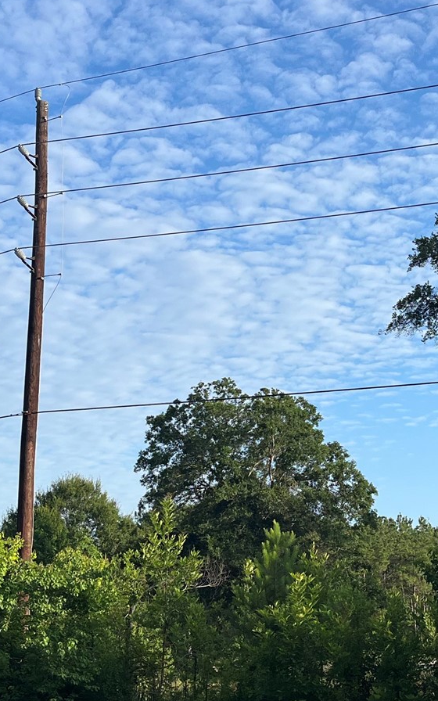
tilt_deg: +12.4
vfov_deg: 32.5
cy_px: 365
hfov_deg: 20.5
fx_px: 1203
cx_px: 316
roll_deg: +1.2
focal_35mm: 63
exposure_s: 1/2358
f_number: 1.6
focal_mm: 5.1
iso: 50
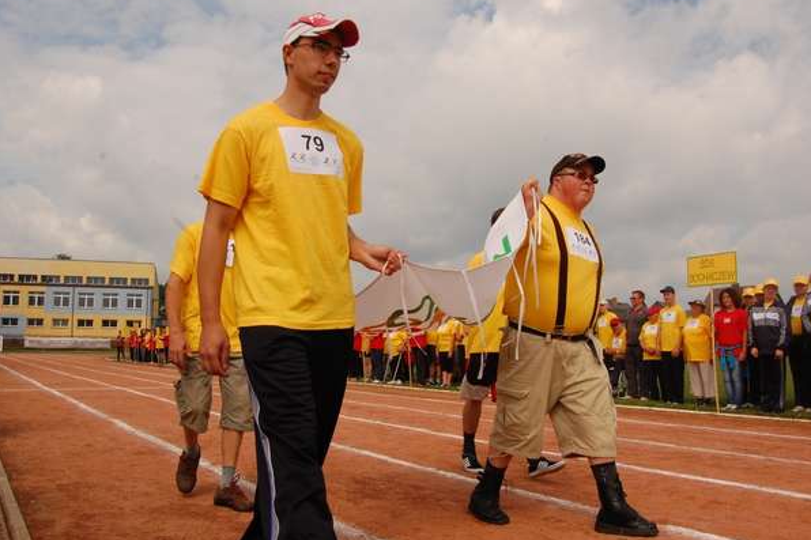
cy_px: 268
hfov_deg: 63.7
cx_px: 410
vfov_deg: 44.9
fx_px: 653
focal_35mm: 29
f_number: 11
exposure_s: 1/500
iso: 400
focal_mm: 18
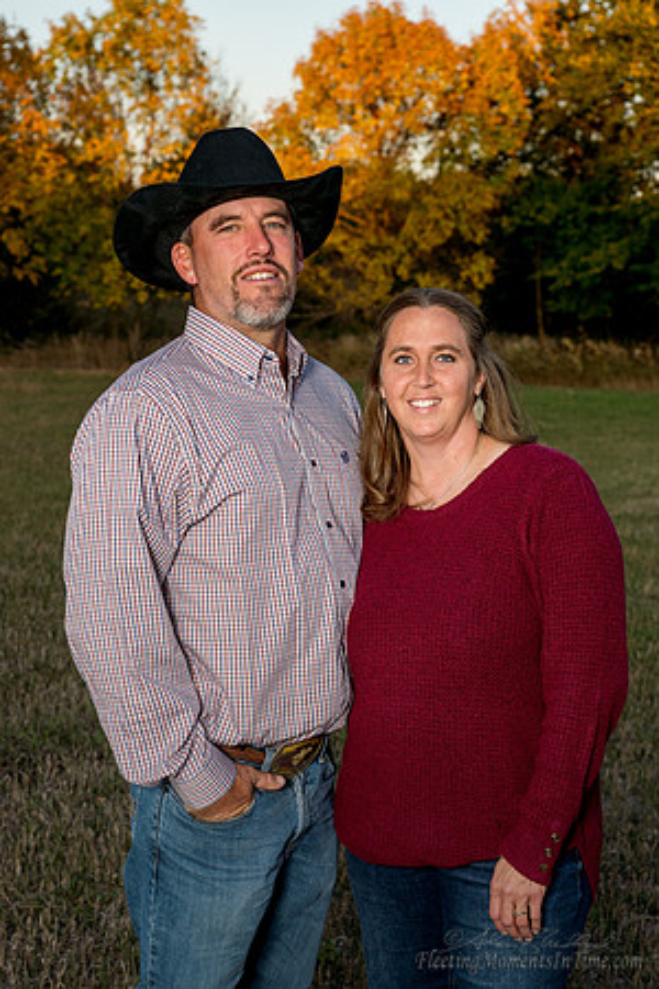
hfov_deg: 24.6
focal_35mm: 55
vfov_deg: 36.2
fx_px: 1510
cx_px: 330
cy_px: 494
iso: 100
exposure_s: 1/125
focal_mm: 55
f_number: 6.3
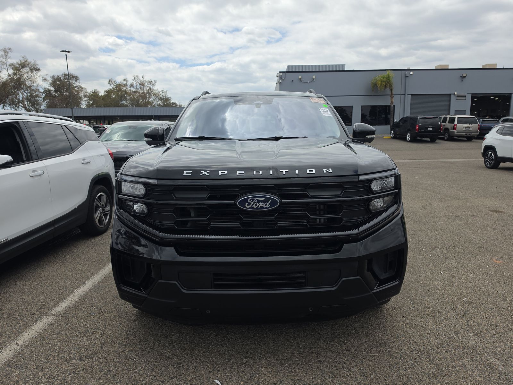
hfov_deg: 73.9
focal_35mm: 23
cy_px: 192
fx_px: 341
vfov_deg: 58.9
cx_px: 256
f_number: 1.4
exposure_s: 1/1087
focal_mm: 6.5
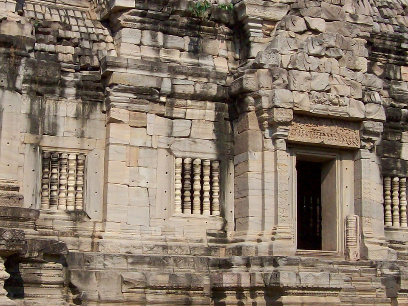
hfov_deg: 27.0
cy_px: 127
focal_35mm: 72
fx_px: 848
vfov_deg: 20.4
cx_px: 162
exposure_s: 1/1062
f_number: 4.8
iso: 80
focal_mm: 6
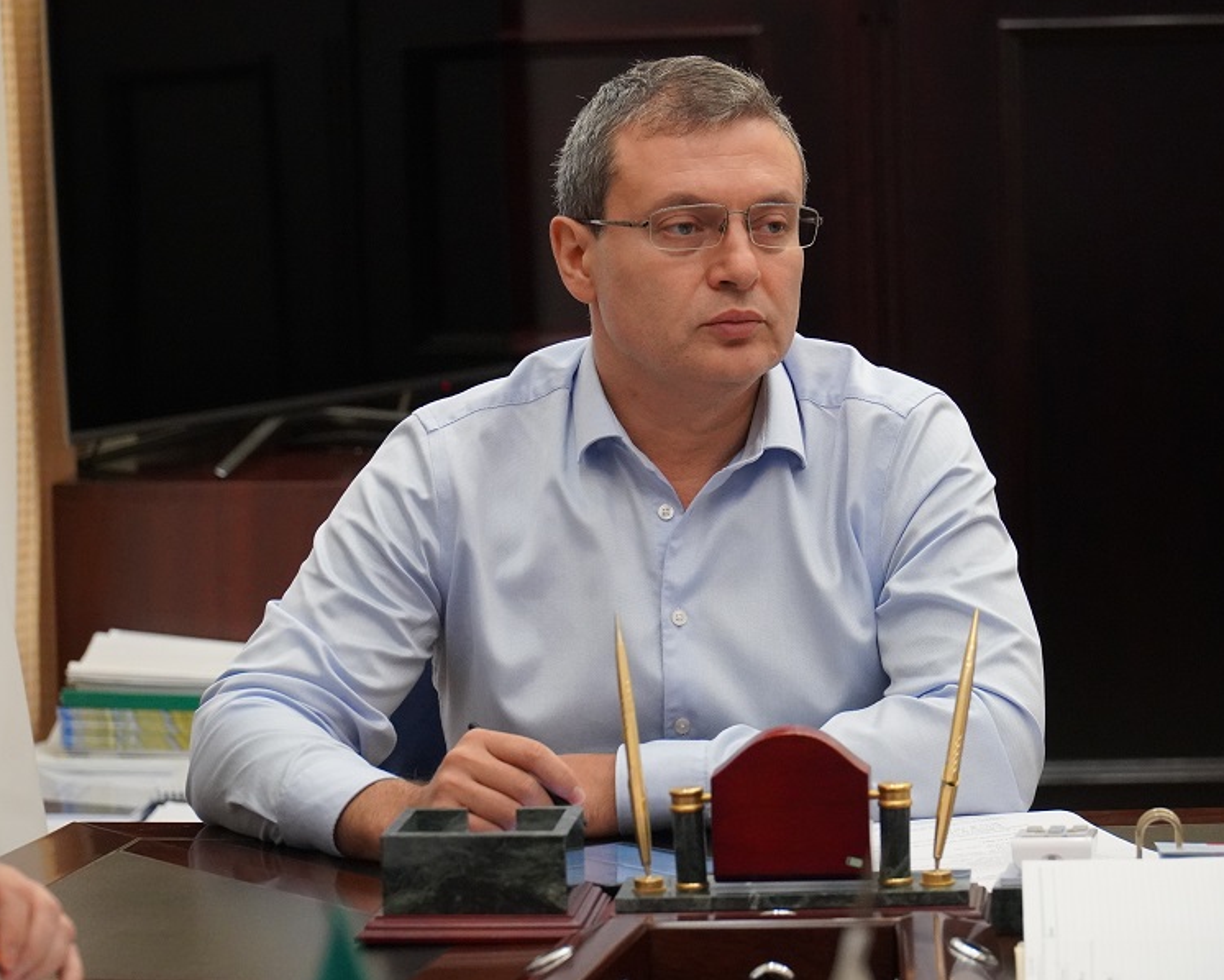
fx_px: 4674
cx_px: 619
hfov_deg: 14.9
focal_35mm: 129
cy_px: 491
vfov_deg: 12.0
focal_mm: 76
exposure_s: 1/160
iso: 4000
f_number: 4
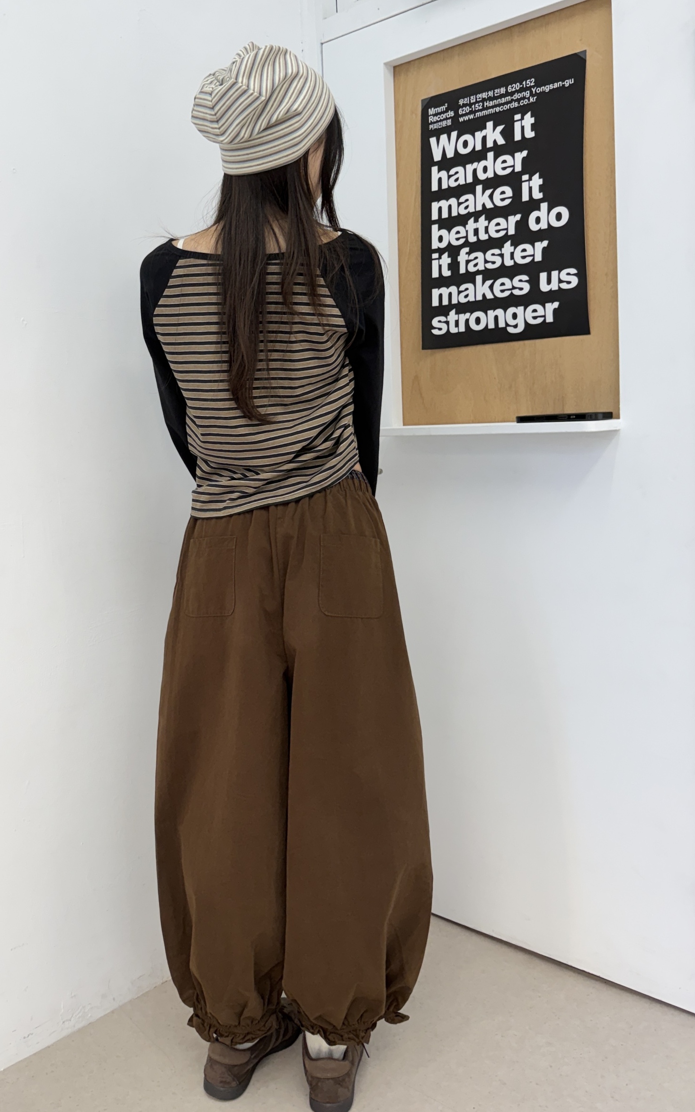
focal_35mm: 26
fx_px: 788
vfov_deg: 70.4
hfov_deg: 47.4
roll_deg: -0.5
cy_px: 568
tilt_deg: -2.7
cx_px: 280
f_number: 1.78
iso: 125
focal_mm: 6.76
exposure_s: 1/120
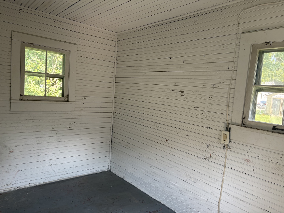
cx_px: 142
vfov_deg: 53.1
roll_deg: -4.2
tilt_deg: -5.5
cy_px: 106
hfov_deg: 67.3
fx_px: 213
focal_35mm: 26
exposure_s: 1/121
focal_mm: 5.96
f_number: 1.6
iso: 100
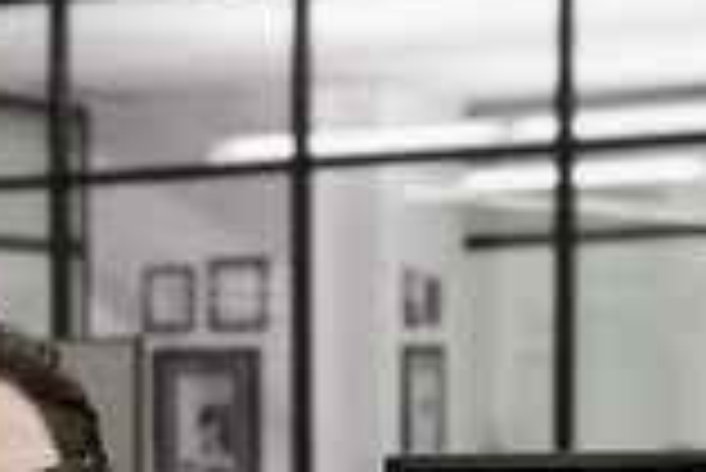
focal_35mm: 187
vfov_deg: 7.2
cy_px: 735
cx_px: -432
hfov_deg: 10.5
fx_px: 3671
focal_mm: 42
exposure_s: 1/160
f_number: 4
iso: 1000
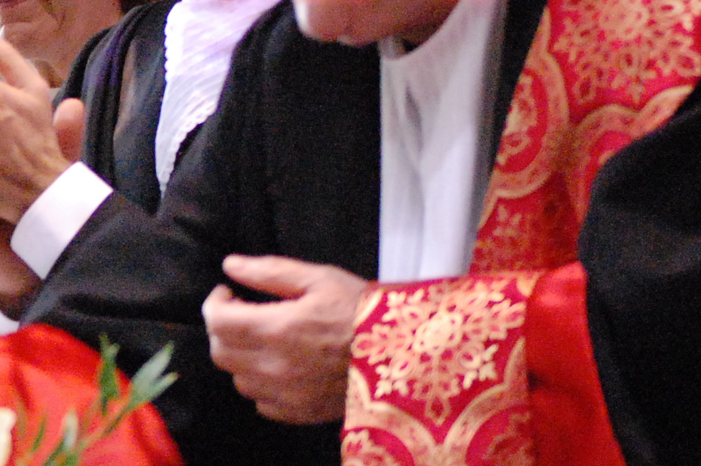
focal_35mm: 239
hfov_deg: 8.4
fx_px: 4659
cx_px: -296
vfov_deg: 5.7
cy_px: 237
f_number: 4
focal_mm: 55
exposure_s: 1/50
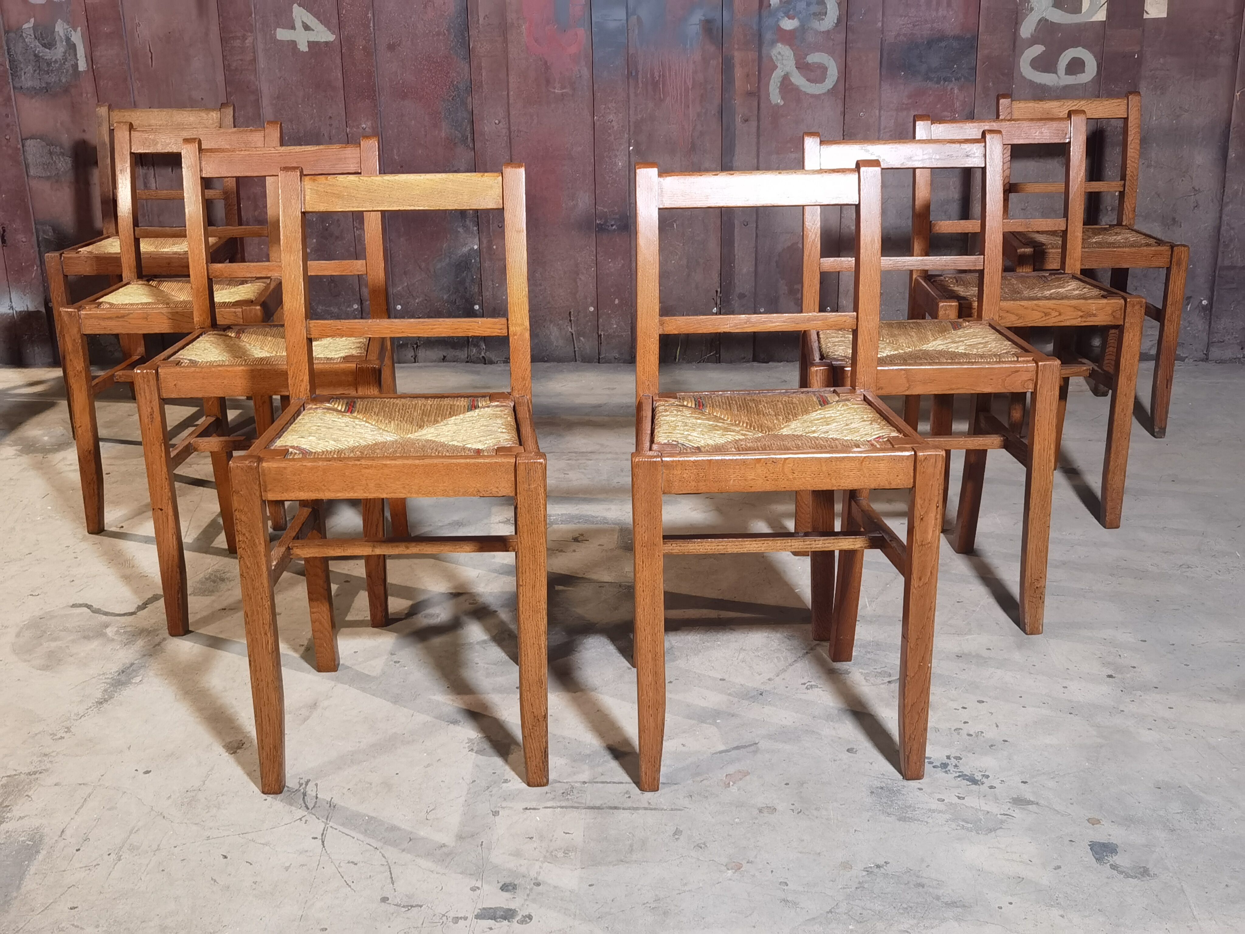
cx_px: 622
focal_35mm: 40
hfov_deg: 46.8
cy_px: 467
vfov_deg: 36.0
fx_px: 1439
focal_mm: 6.71
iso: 400
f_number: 1.9
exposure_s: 1/33.3
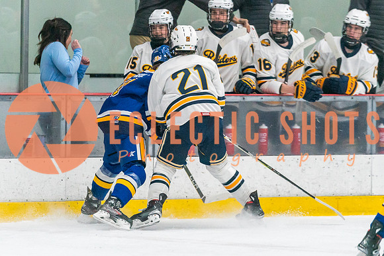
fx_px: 4051
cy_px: 124
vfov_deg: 3.6
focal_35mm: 380
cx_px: 192
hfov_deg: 5.4
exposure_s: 1/1250
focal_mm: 200
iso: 3200
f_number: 2.8
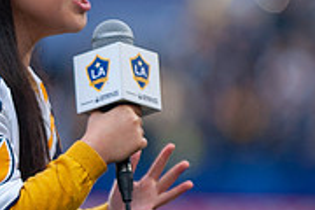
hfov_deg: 3.2
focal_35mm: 645
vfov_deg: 2.1
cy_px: 152
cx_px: -74
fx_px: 5643
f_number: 2.8
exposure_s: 1/640
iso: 640
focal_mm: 200
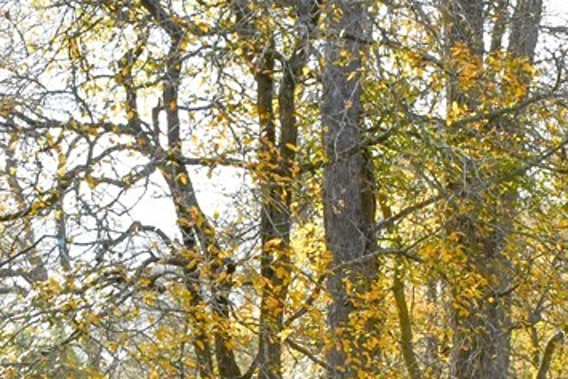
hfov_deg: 20.2
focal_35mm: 101
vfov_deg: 13.2
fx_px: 1594
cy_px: 451
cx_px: 211
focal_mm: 22
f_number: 18
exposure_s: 1/1250
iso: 3200
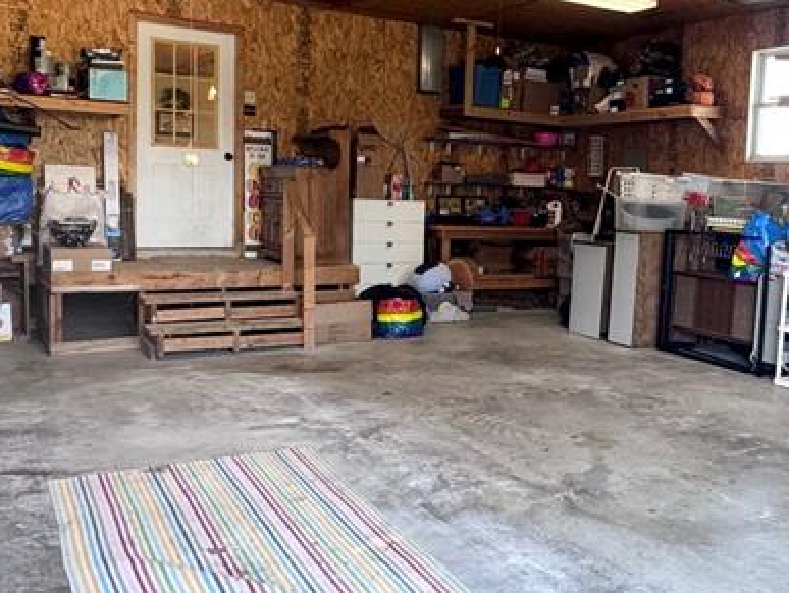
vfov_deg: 38.7
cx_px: 483
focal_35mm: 37
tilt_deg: -5.5
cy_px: 263
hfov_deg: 49.7
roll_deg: -1.9
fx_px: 844
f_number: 2.2
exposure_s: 1/99
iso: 160
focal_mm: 2.22
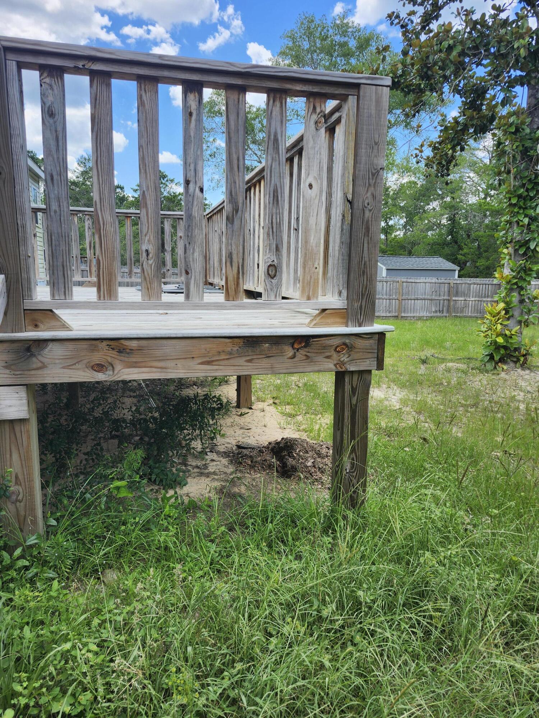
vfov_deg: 73.9
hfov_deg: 58.9
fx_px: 478
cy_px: 359
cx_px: 270
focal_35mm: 23
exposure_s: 1/547
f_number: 1.8
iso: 25
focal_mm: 5.54
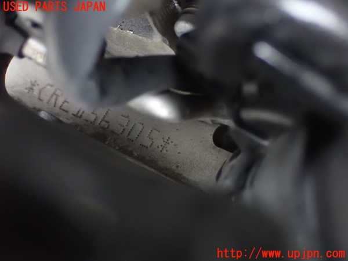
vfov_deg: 25.2
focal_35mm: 58
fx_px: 583
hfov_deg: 33.2
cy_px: 130
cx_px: 174
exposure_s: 1/40
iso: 1600
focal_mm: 10.35
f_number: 3.5
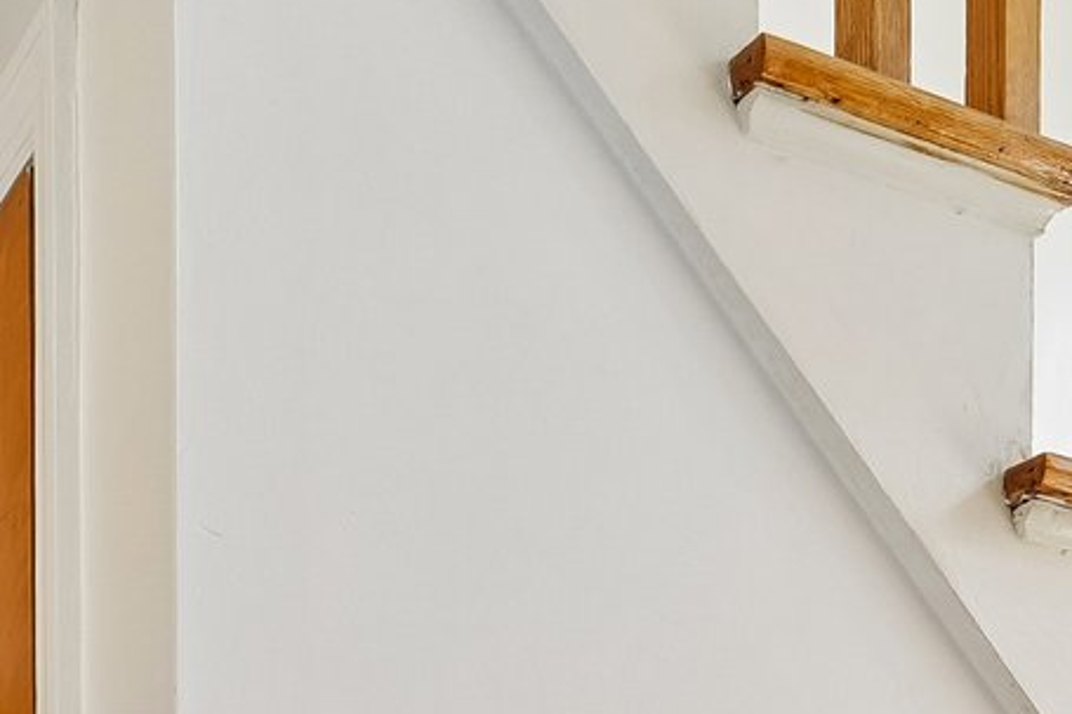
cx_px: -19
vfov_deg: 15.8
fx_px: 1875
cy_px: 1516
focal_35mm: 63
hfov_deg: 29.6
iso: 400
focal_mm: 14
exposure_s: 1/25
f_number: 8
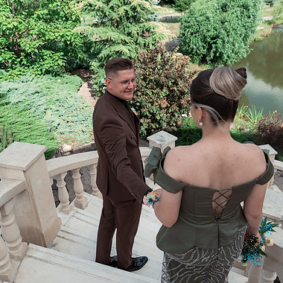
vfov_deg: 47.2
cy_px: 140
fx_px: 324
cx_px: 120
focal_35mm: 35
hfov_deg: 47.1
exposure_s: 1/400
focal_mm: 27
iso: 400
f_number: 7.1
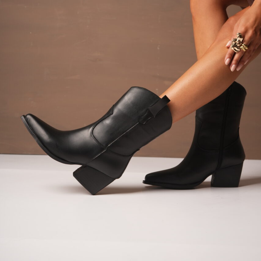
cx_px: 130
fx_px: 546
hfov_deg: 26.9
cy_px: 111
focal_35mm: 64
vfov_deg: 26.9
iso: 400
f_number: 7.1
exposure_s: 1/125
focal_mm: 50
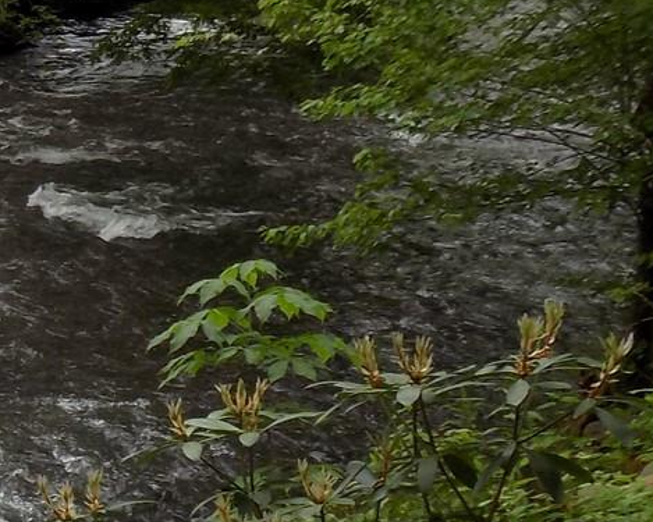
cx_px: -447
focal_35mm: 98
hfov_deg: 16.9
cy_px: 370
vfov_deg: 15.6
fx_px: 1894
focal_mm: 4
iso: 80
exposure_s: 1/100
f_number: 3.1
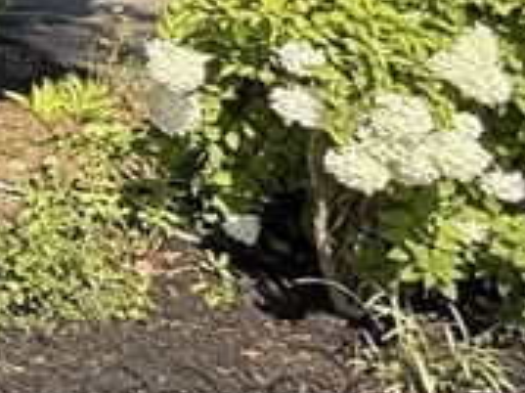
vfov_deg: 15.7
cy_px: -314
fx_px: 1212
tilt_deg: +6.3
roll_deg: -1.9
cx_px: -581
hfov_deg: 16.8
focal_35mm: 80
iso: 64
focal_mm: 2.22
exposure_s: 1/424
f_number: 2.2
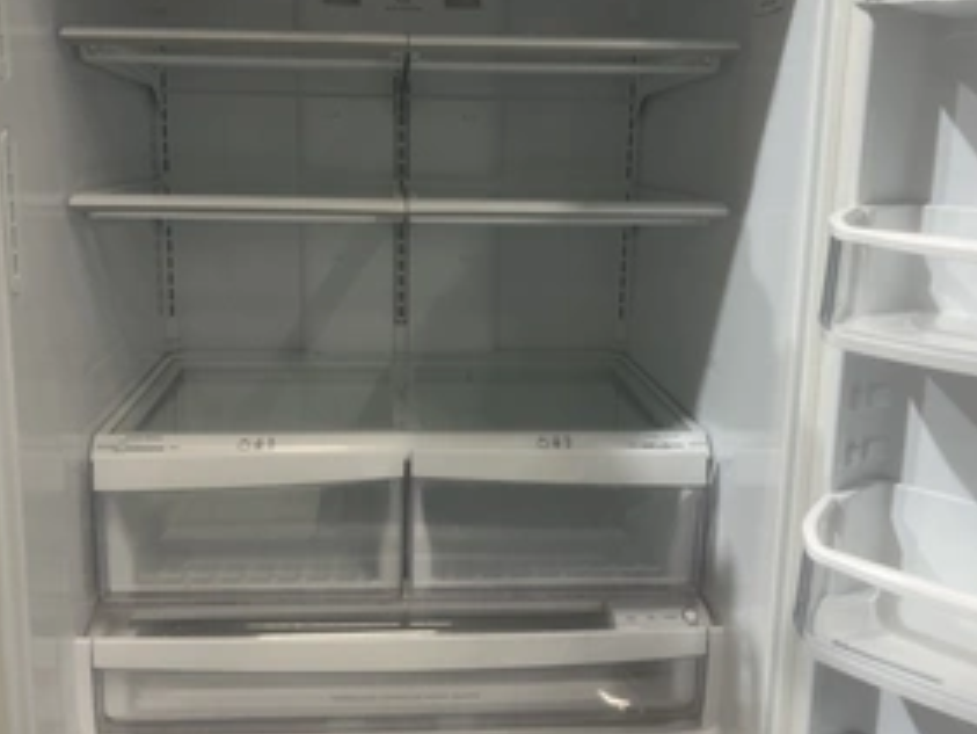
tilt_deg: -11.8
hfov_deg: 50.1
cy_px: 317
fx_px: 1045
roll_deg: -0.1
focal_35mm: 37
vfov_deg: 38.6
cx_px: 459
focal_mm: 5.1
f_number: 1.6
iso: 64
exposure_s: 1/60
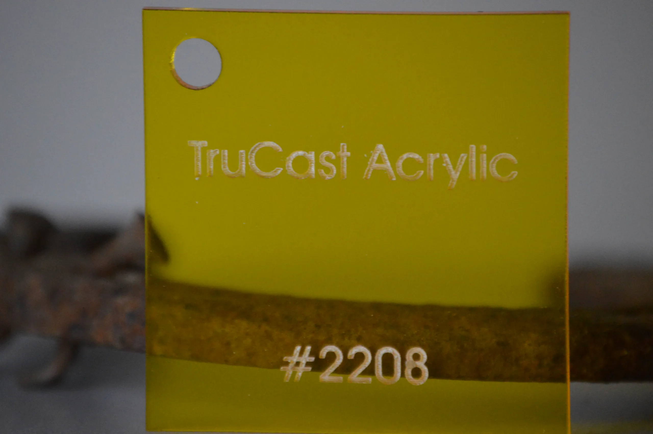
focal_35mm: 300
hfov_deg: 6.9
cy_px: 217
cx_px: 326
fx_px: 5437
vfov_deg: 4.6
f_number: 5.6
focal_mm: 200
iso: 3200
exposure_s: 1/400
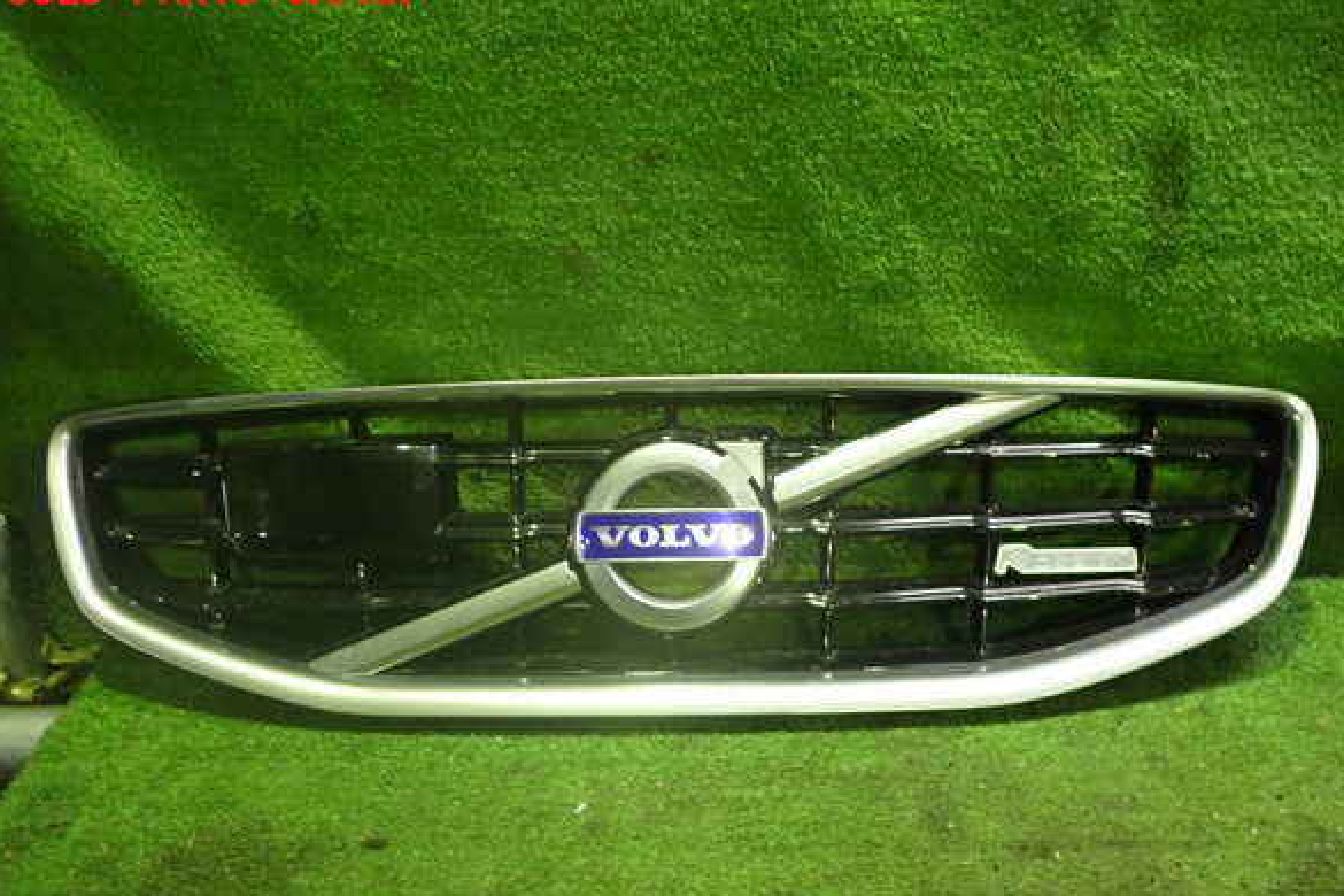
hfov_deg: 58.7
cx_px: 682
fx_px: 1195
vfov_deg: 41.1
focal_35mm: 32
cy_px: 478
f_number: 2.3
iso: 800
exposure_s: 1/25
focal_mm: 5.4
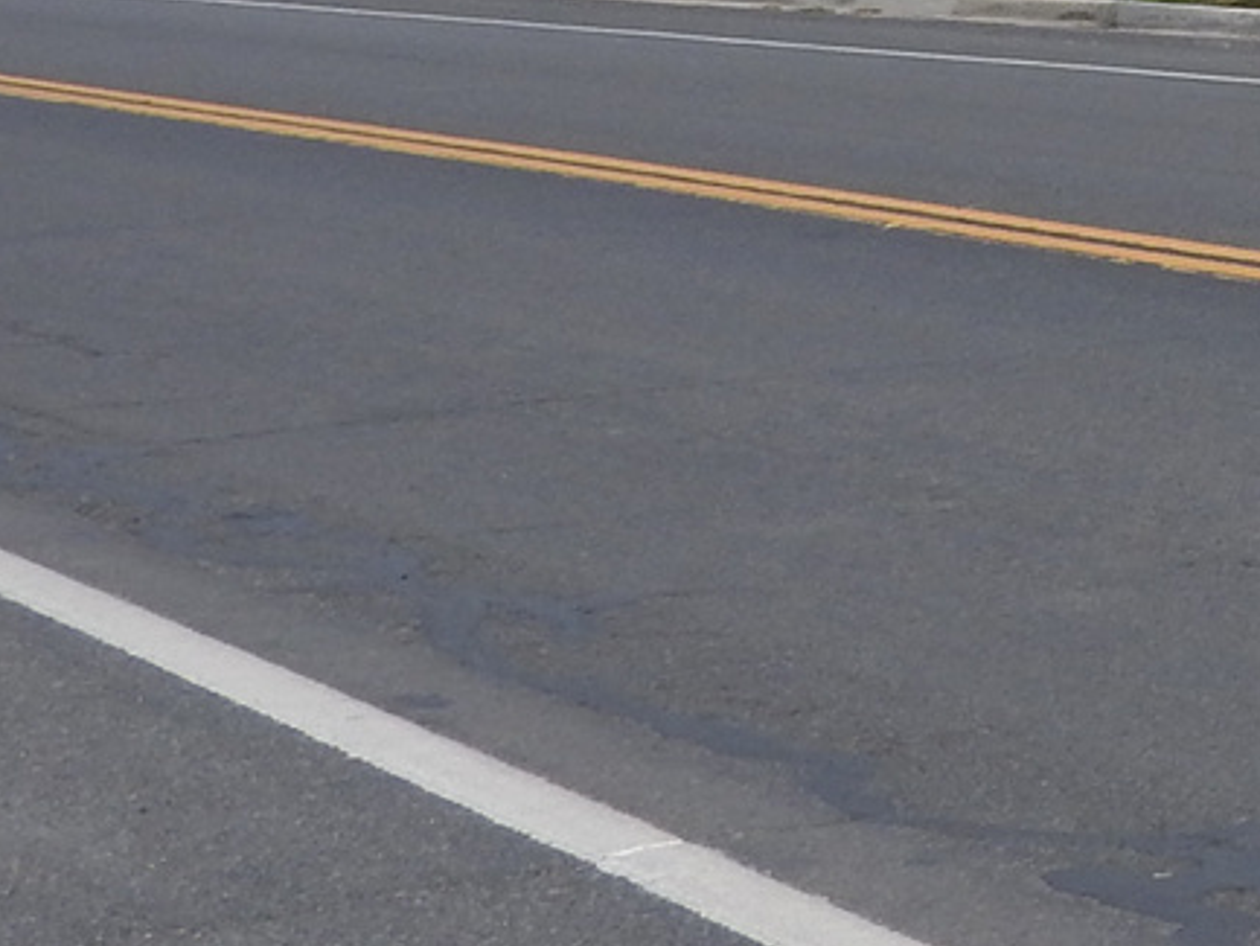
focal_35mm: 189
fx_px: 6881
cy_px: -637
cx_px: 2412
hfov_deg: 9.8
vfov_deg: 7.7
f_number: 3.8
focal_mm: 7.2
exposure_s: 1/1250
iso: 100
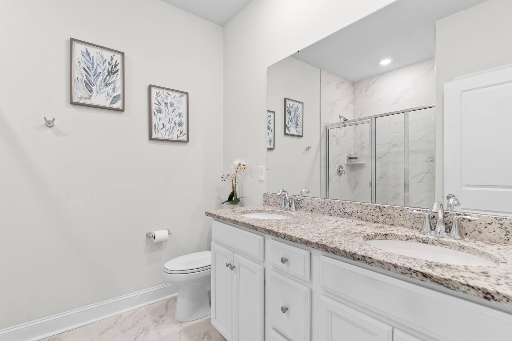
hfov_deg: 96.7
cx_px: 256
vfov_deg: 73.7
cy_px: 170
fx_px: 228
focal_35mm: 16
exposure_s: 1/8
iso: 100
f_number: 4.8
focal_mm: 11
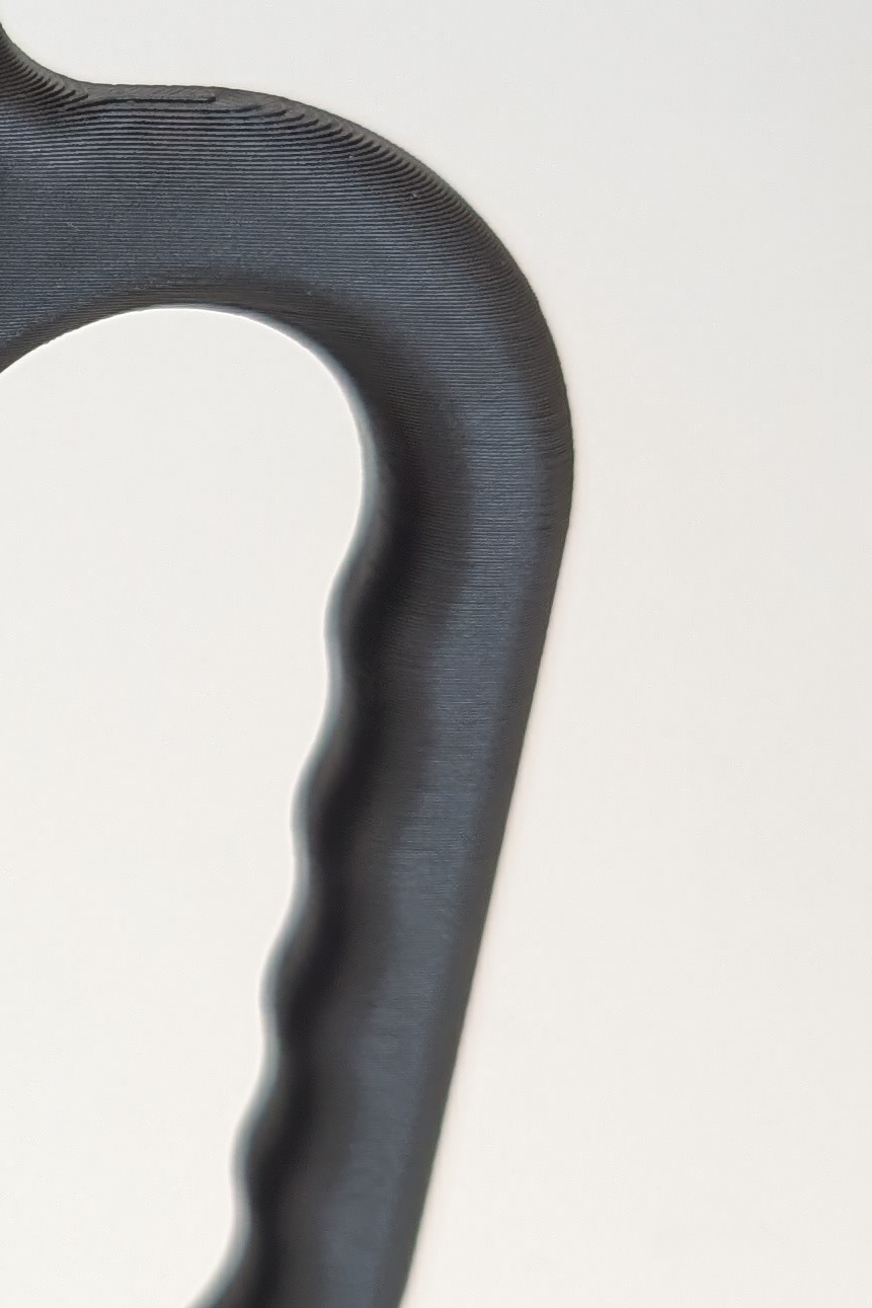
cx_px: -650
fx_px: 2869
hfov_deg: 15.2
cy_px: 721
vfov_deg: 25.7
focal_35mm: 79
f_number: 1.68
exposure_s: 1/345
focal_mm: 6.9
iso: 289
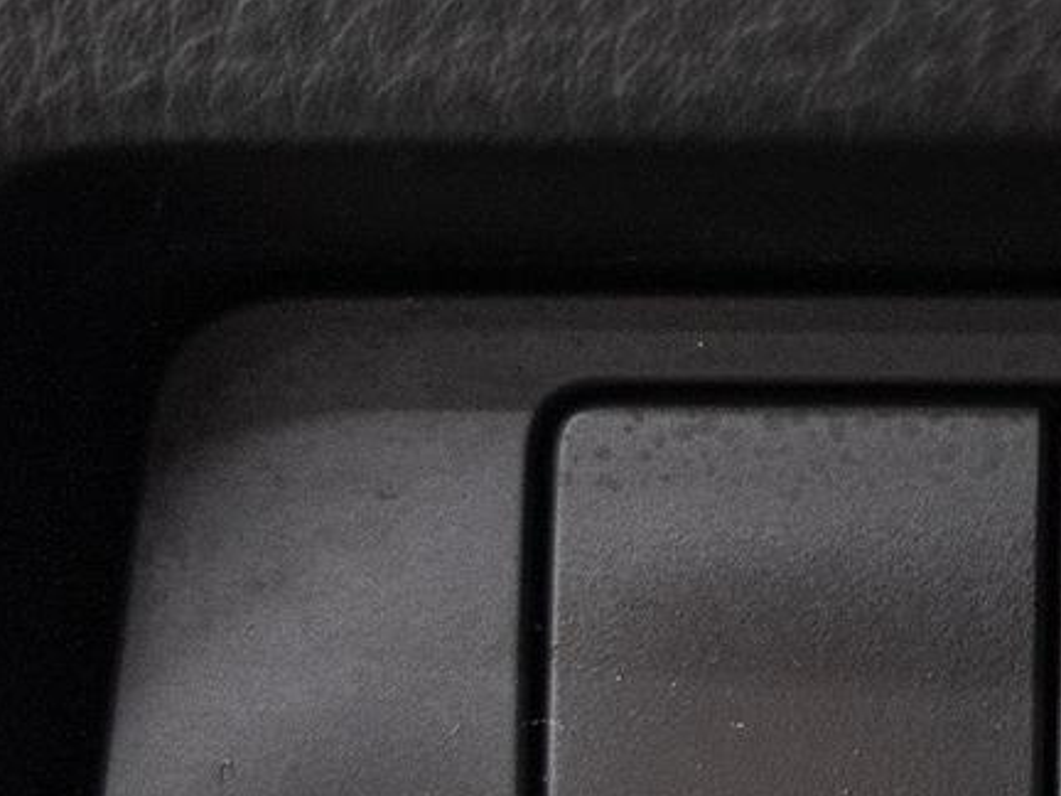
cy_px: 679
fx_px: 4965
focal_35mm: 162
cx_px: 1788
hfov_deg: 11.5
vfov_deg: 9.1
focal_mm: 38.5
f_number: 3.5
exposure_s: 1/40
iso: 1000
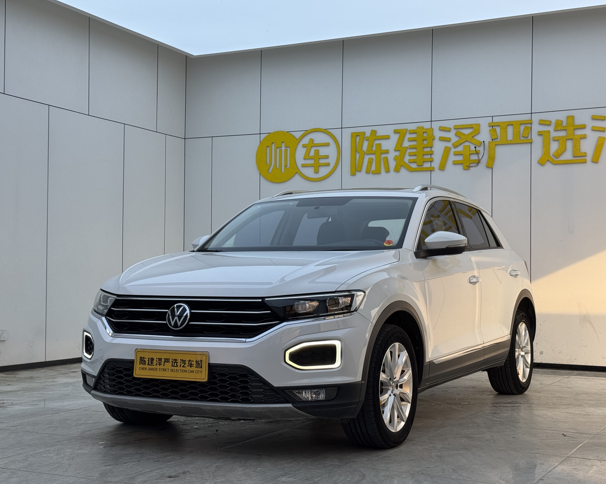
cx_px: 303
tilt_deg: +1.9
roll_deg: -0.5
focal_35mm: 51
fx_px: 915
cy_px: 247
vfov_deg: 29.7
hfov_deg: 36.7
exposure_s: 1/913
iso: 64
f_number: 1.78
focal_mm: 6.76
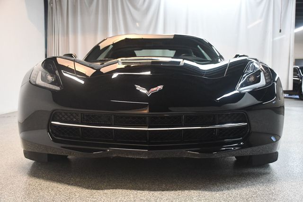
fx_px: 379
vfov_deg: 29.8
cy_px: 101
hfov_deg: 43.6
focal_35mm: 45
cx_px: 152
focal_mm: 30
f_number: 4
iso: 3200
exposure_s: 1/100
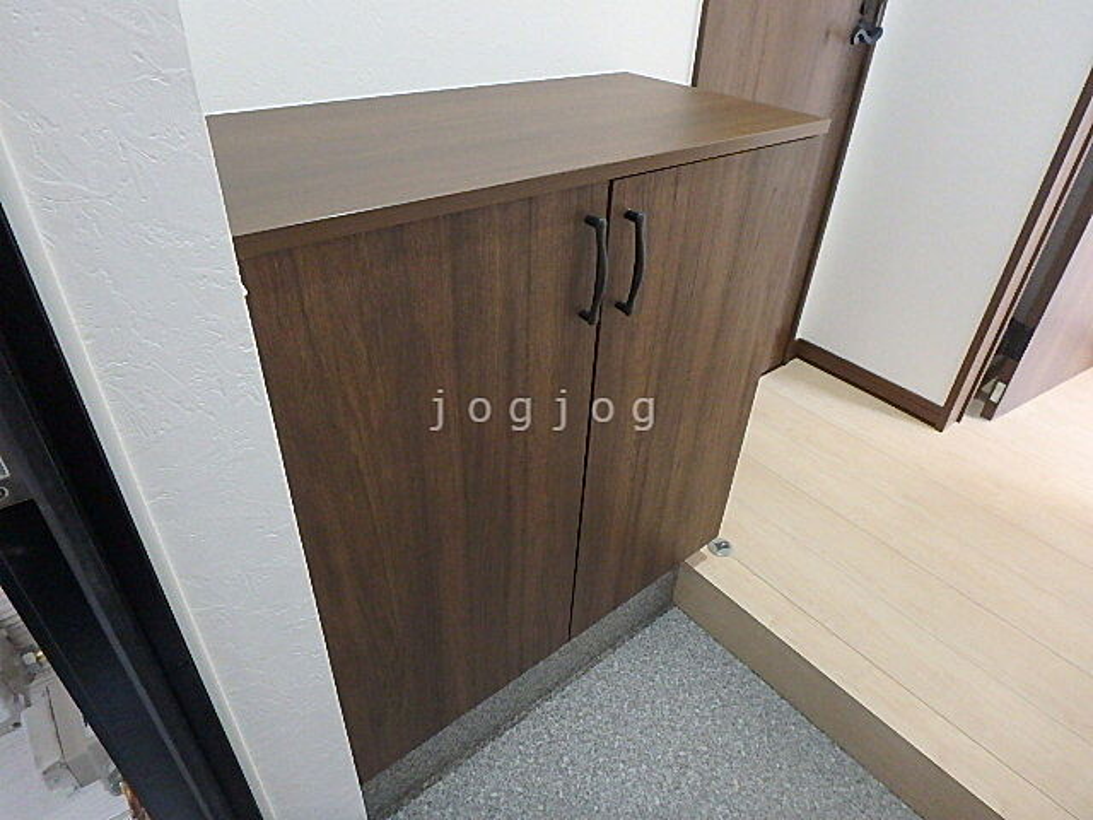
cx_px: 546
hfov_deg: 79.0
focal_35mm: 21
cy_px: 410
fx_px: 663
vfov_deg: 63.4
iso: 800
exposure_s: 1/25
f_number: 3.5
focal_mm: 3.7
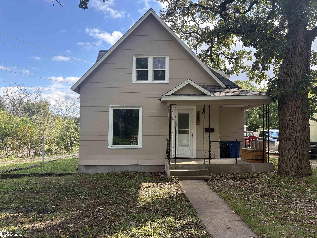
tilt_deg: +2.7
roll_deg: -0.5
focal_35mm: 26
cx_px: 158
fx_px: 238
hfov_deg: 67.3
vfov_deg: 53.1
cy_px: 119
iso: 64
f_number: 1.6
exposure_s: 1/791
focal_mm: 5.96
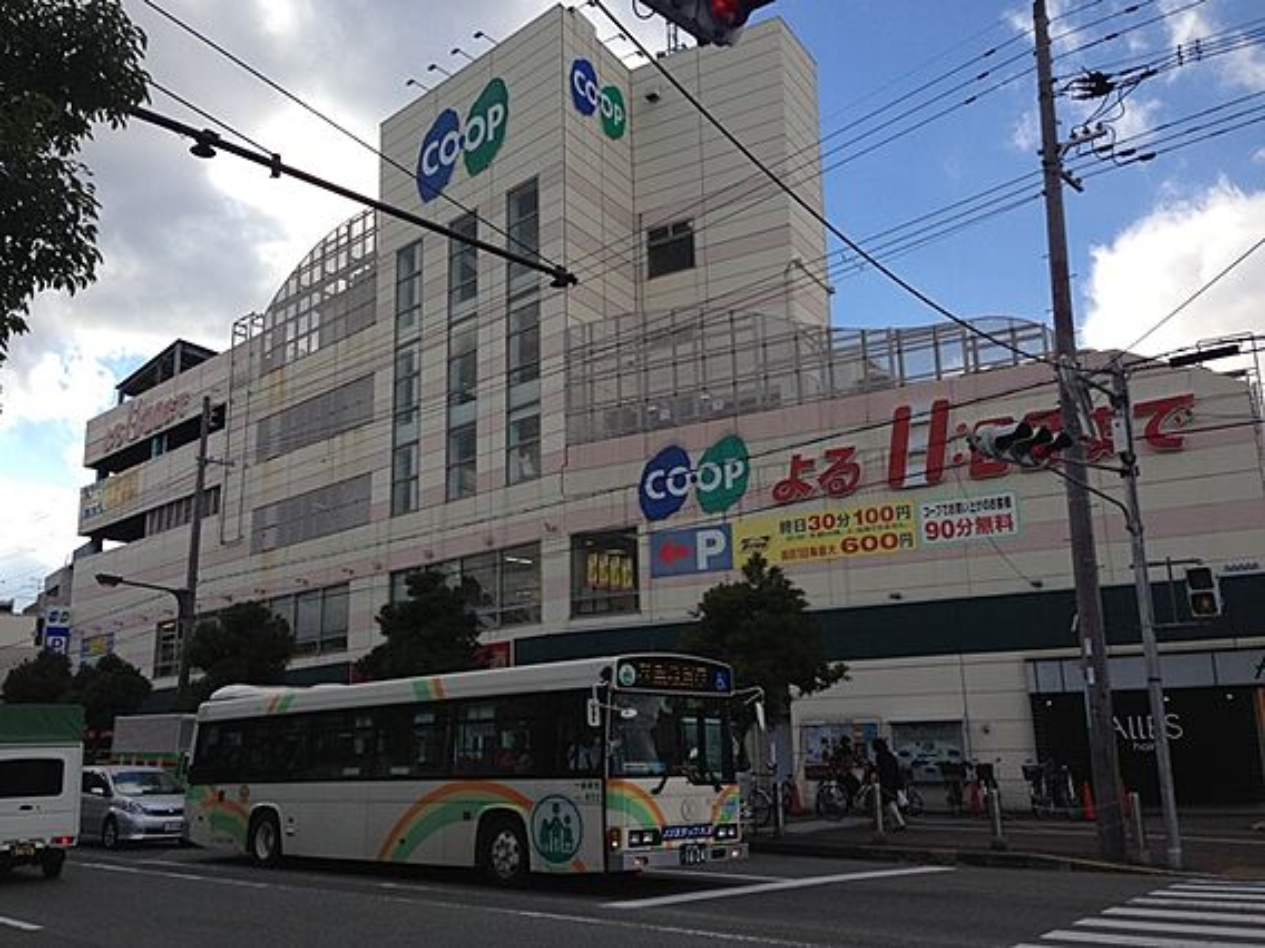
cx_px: 632
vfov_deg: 42.9
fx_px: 1206
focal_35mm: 33
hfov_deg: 55.4
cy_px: 474
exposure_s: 1/1178
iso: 50
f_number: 2.4
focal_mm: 4.13
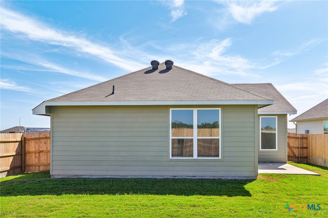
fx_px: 273
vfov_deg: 43.6
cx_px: 164
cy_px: 109
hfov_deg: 62.0
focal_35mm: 30
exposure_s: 1/200
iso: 180
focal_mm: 30
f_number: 8
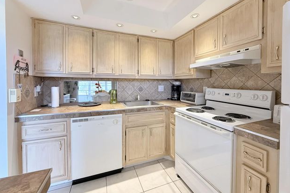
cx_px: 148
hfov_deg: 100.4
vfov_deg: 77.1
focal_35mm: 15
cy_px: 86
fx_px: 121
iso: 250
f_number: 2.2
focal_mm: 2.22
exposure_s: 1/120
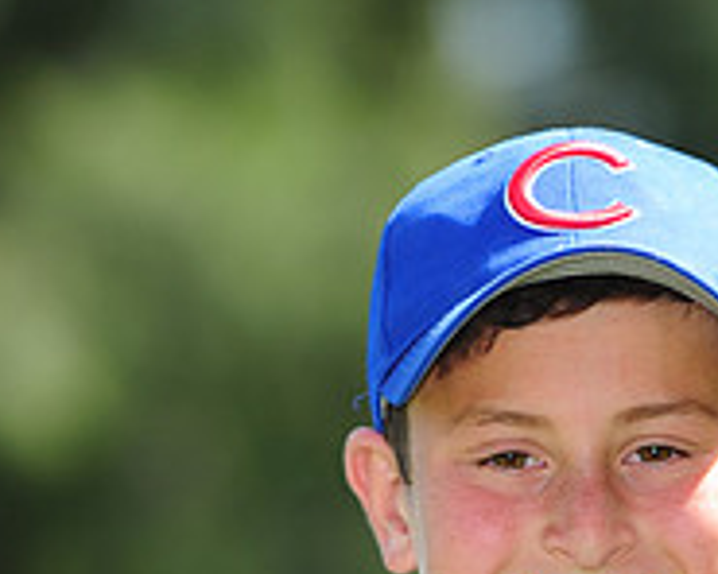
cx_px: 551
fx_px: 12474
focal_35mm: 587
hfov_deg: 3.3
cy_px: 698
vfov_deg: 2.6
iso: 200
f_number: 4.5
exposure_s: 1/640
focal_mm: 200
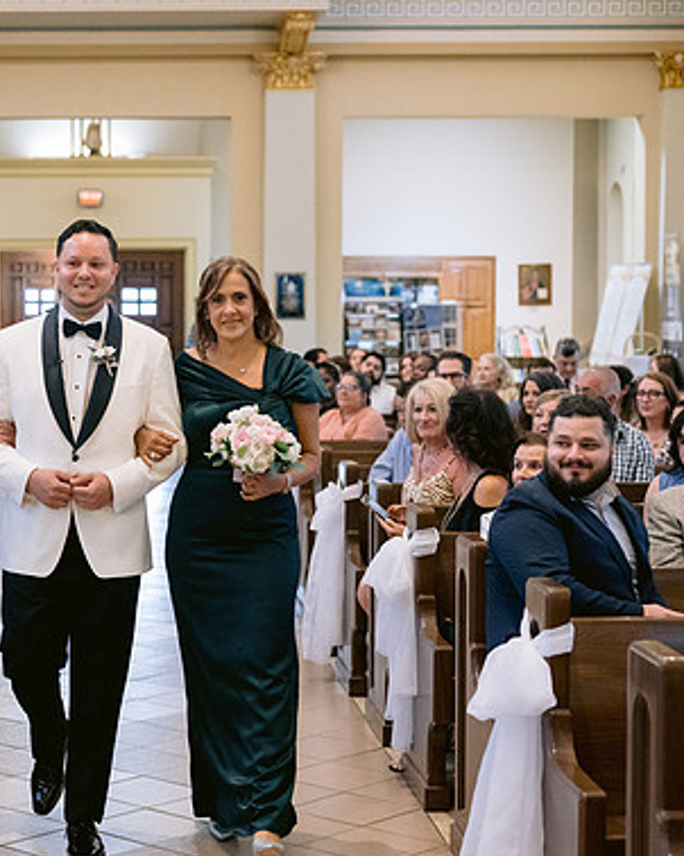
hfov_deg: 19.8
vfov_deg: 25.1
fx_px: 1925
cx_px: 80
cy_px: 419
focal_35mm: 76
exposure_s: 1/200
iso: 1600
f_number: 2.8
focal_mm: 50
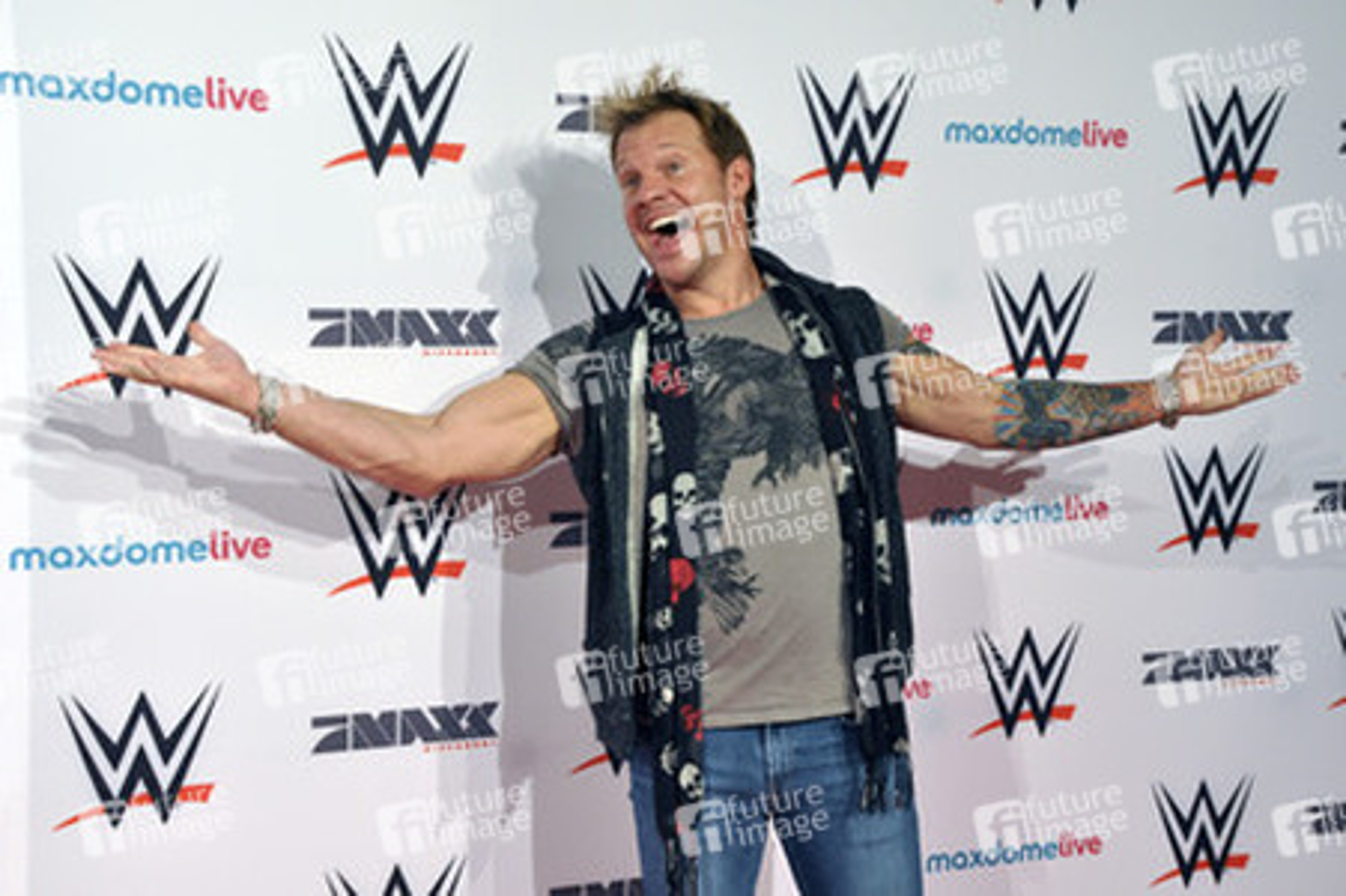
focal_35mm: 48
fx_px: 1793
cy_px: 448
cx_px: 673
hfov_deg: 41.1
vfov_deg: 28.0
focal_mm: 32
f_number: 6.3
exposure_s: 1/160
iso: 1000
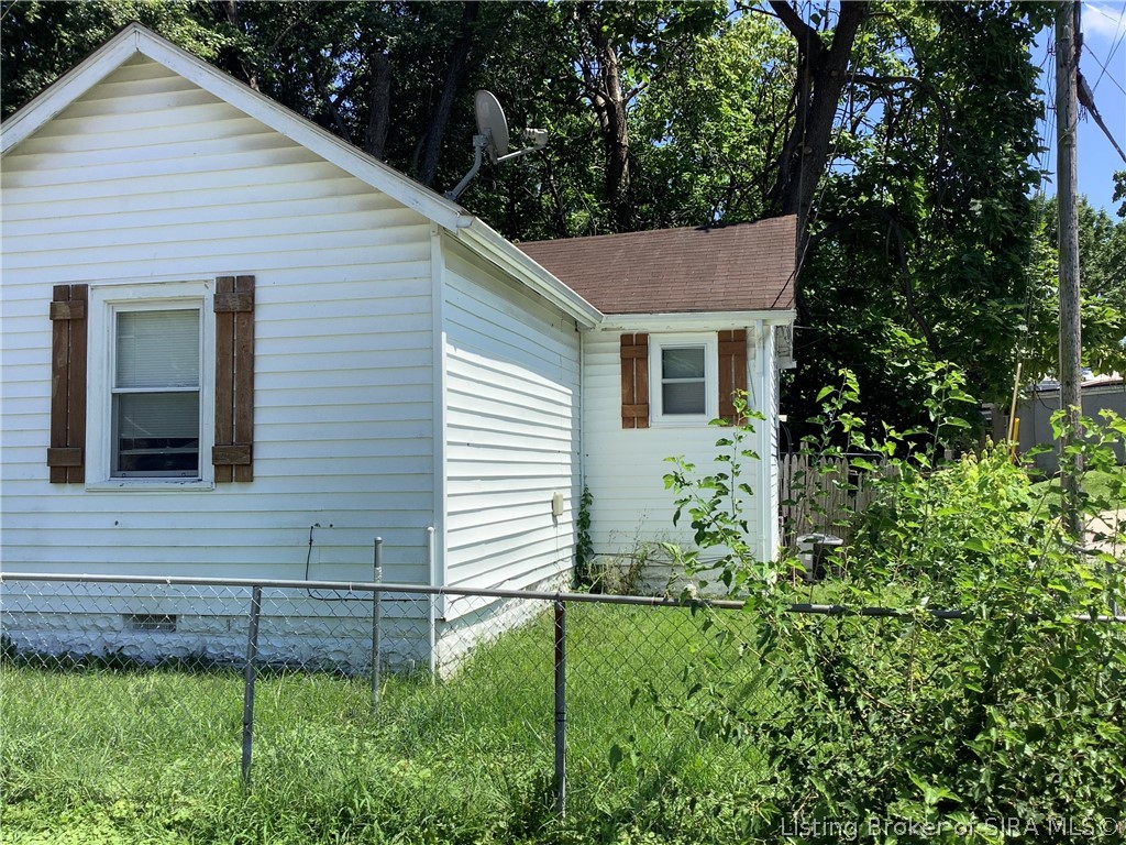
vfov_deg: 45.4
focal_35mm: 31
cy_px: 422
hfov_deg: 58.4
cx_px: 563
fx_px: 1008
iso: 25
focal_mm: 3.3
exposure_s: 1/867
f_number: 2.4
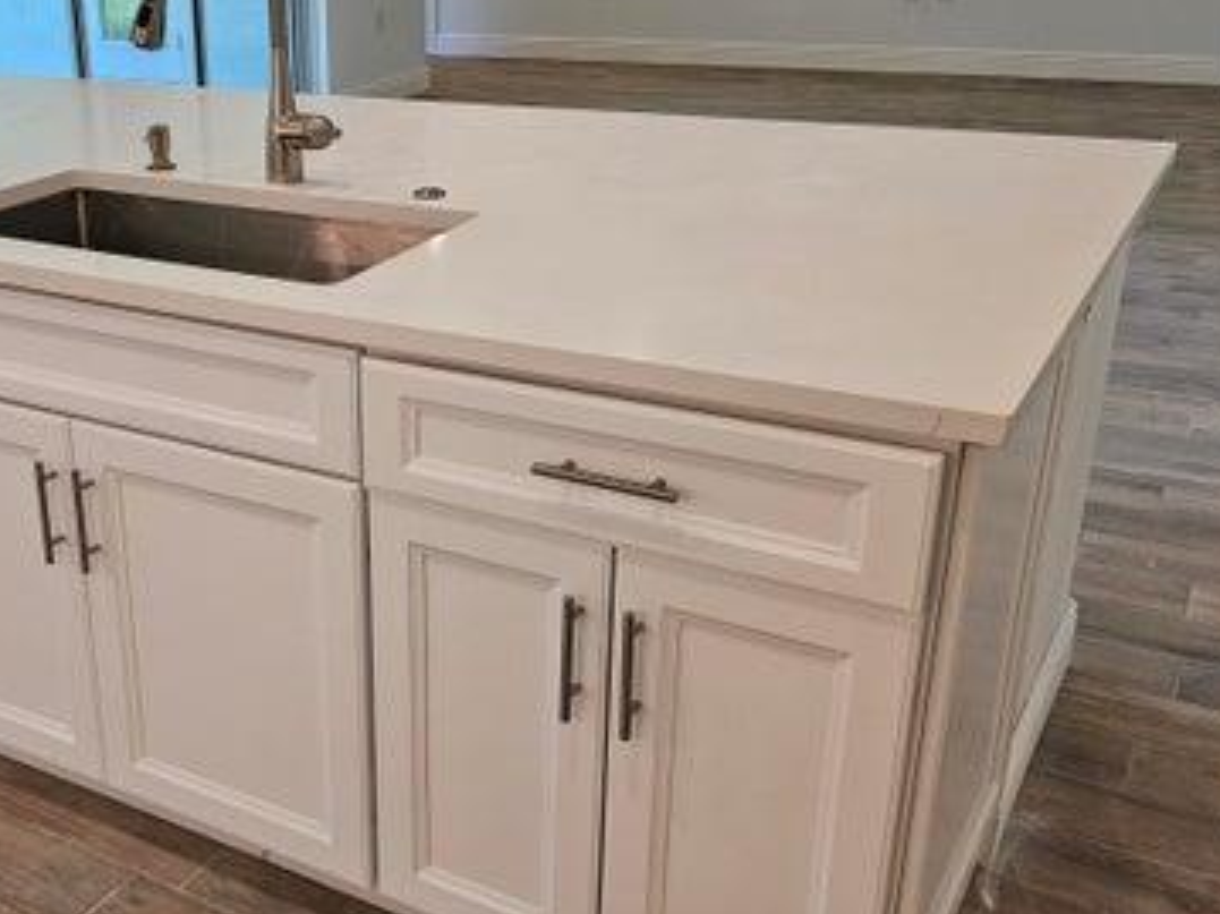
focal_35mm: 41
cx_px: 289
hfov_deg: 44.1
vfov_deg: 35.1
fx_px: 1445
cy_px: 459
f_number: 1.7
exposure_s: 1/120
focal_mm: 6.3
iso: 80
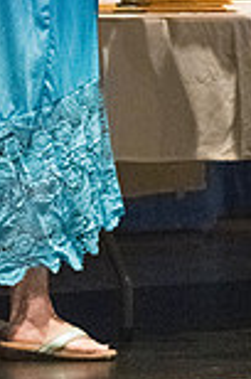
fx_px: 6660
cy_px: -121
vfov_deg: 3.3
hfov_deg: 2.2
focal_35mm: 634
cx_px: 151
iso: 10000
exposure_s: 1/400
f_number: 3.2
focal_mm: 145
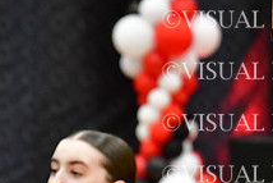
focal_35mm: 813
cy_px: 97
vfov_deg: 1.7
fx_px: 6169
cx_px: 347
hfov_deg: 2.5
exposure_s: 1/500
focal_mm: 200
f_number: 3.5
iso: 5000
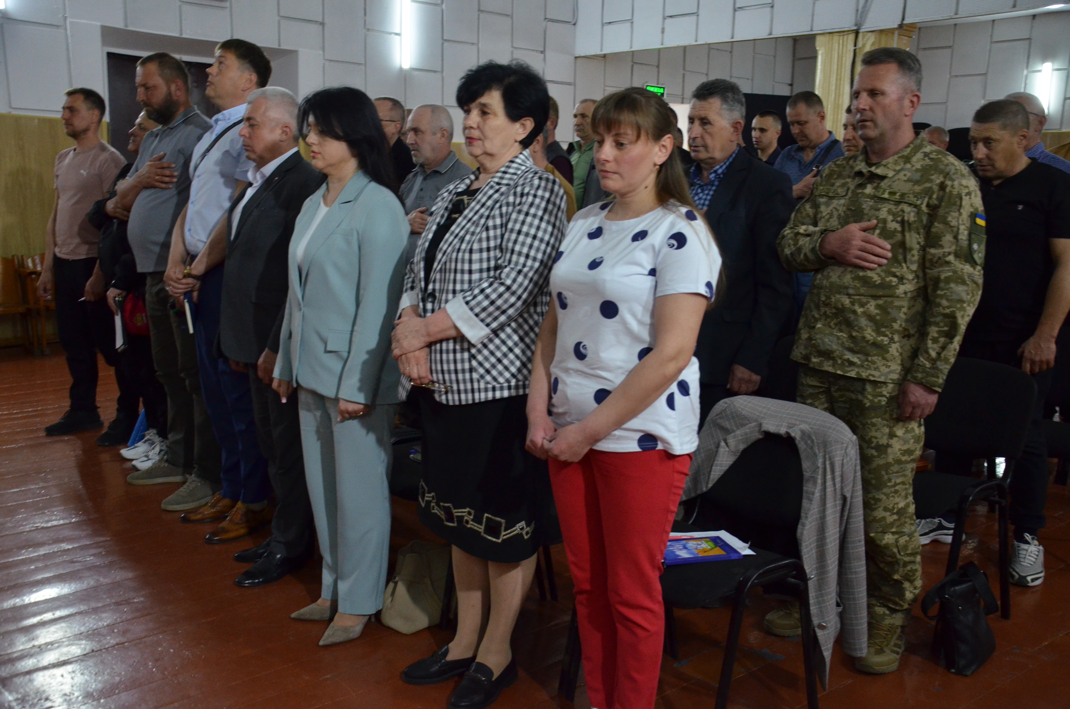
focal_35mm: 36
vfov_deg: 36.7
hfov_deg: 53.2
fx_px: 1068
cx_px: 535
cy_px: 354
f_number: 4
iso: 1600
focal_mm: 24
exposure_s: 1/60
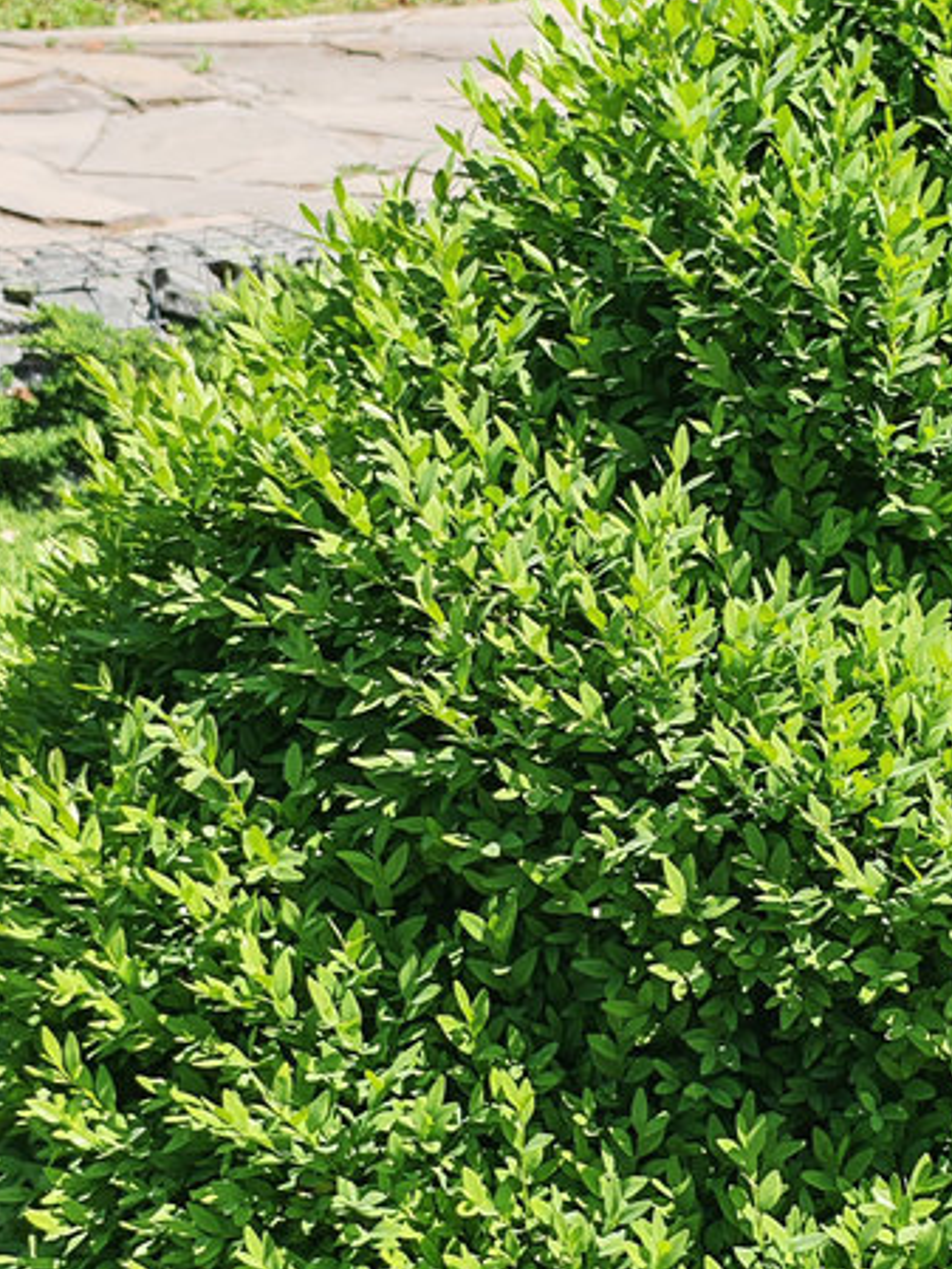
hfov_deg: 12.9
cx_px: 873
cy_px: 808
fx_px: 4178
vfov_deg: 17.2
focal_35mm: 114
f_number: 1.9
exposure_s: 1/640
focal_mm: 6.12
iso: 50
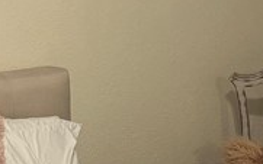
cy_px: 170
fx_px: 1118
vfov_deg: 8.3
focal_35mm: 156
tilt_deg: -10.5
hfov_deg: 13.3
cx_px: 29
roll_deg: +2.2
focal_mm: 5.1
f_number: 1.6
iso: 100
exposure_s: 1/60
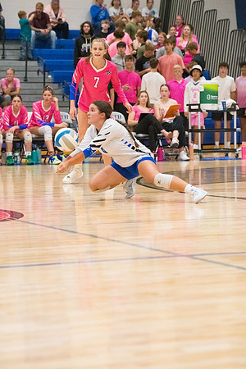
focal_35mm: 125
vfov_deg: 16.4
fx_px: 1281
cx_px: 123
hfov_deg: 11.0
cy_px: 184
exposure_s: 1/1250
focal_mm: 125
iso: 8000
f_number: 4.5
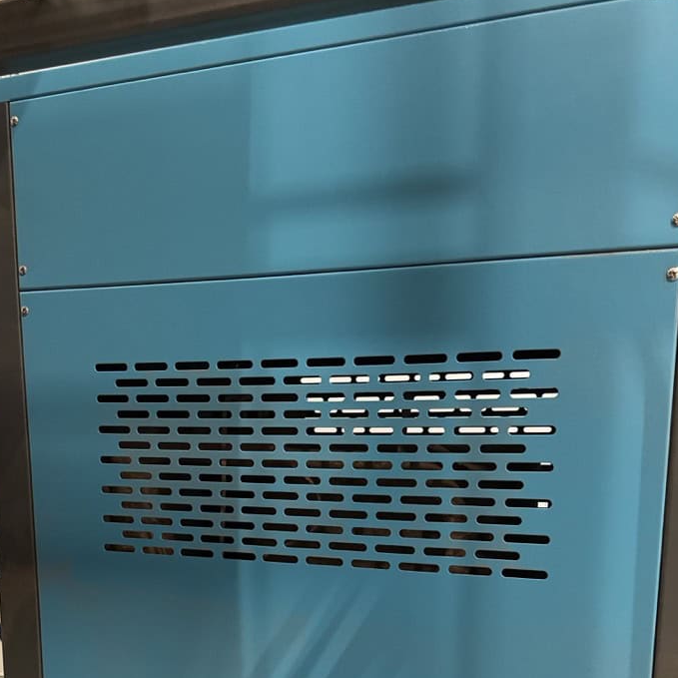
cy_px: 578
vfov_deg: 39.5
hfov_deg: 41.7
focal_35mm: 40
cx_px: 274
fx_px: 886
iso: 1000
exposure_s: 1/36
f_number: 1.8
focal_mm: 6.8
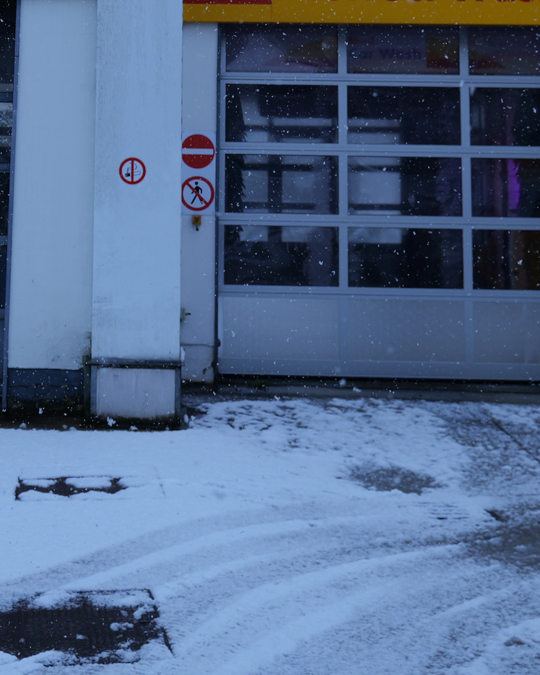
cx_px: 131
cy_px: 8
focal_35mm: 58
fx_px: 1159
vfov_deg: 30.3
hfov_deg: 25.9
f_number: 3.5
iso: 250
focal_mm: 20
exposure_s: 1/640
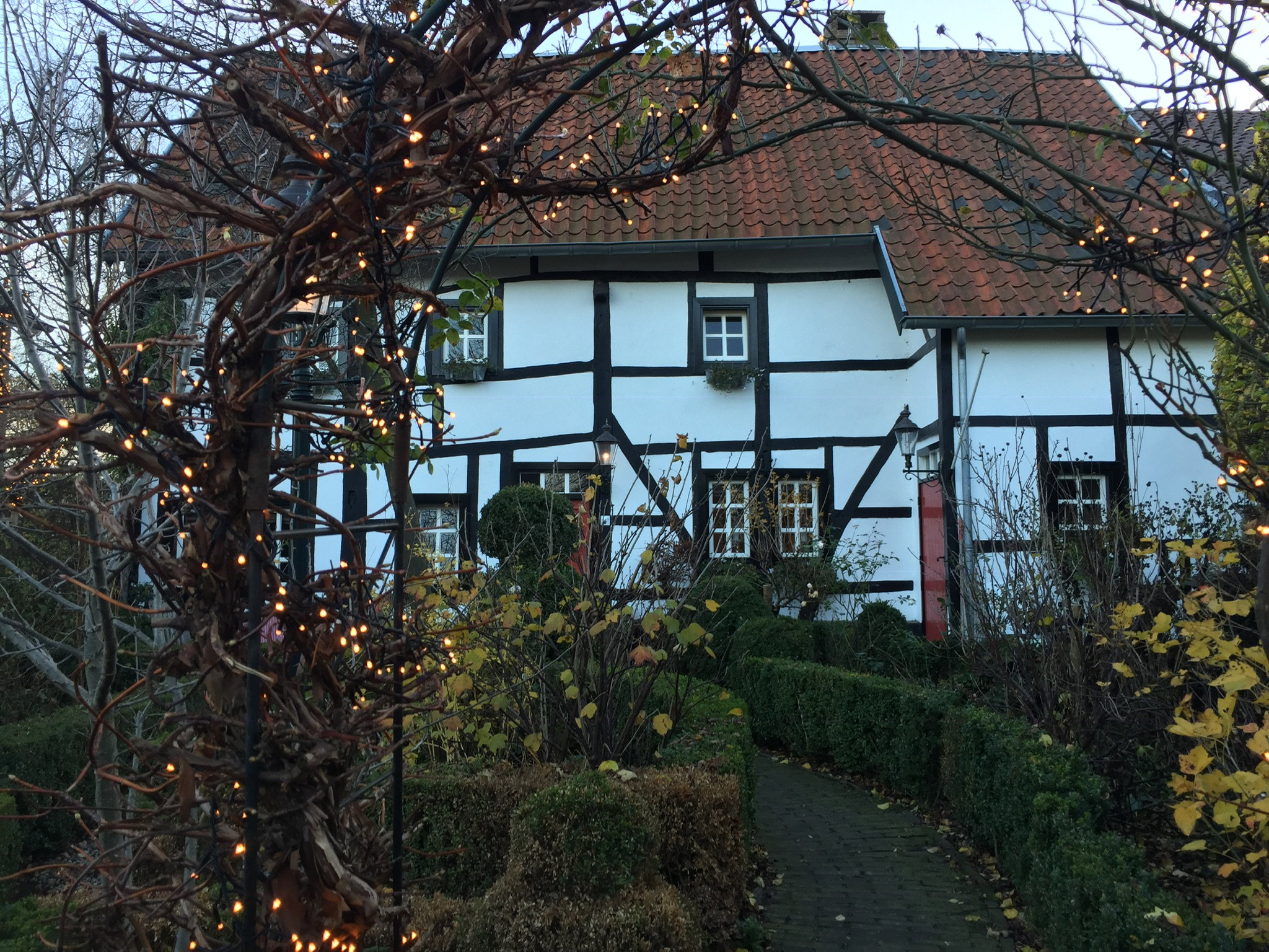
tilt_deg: +6.6
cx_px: 634
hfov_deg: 61.7
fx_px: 1063
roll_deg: -0.2
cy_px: 476
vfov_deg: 48.2
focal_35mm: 29
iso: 32
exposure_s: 1/50
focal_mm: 4.15
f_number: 2.2
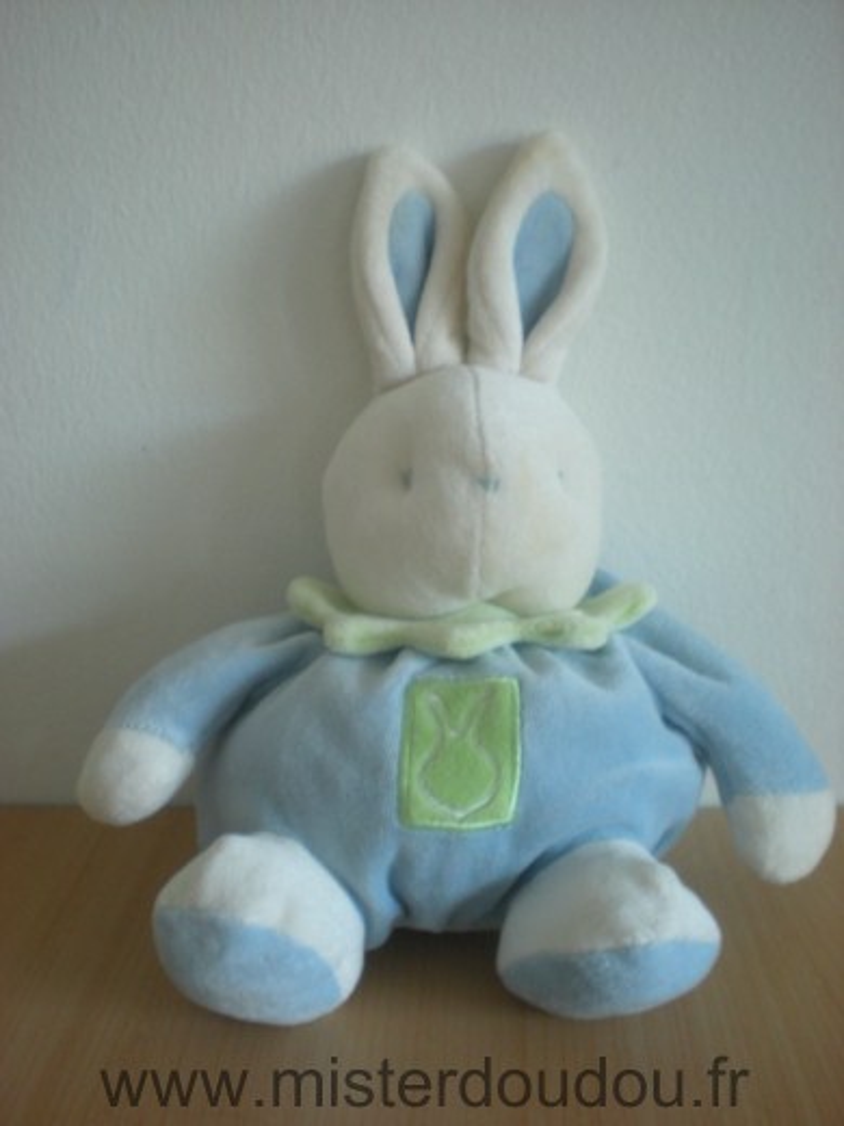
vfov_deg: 49.0
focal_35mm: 38
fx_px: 1235
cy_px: 563
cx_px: 422
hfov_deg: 37.7
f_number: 3.1
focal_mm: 6.3
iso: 200
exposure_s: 1/13
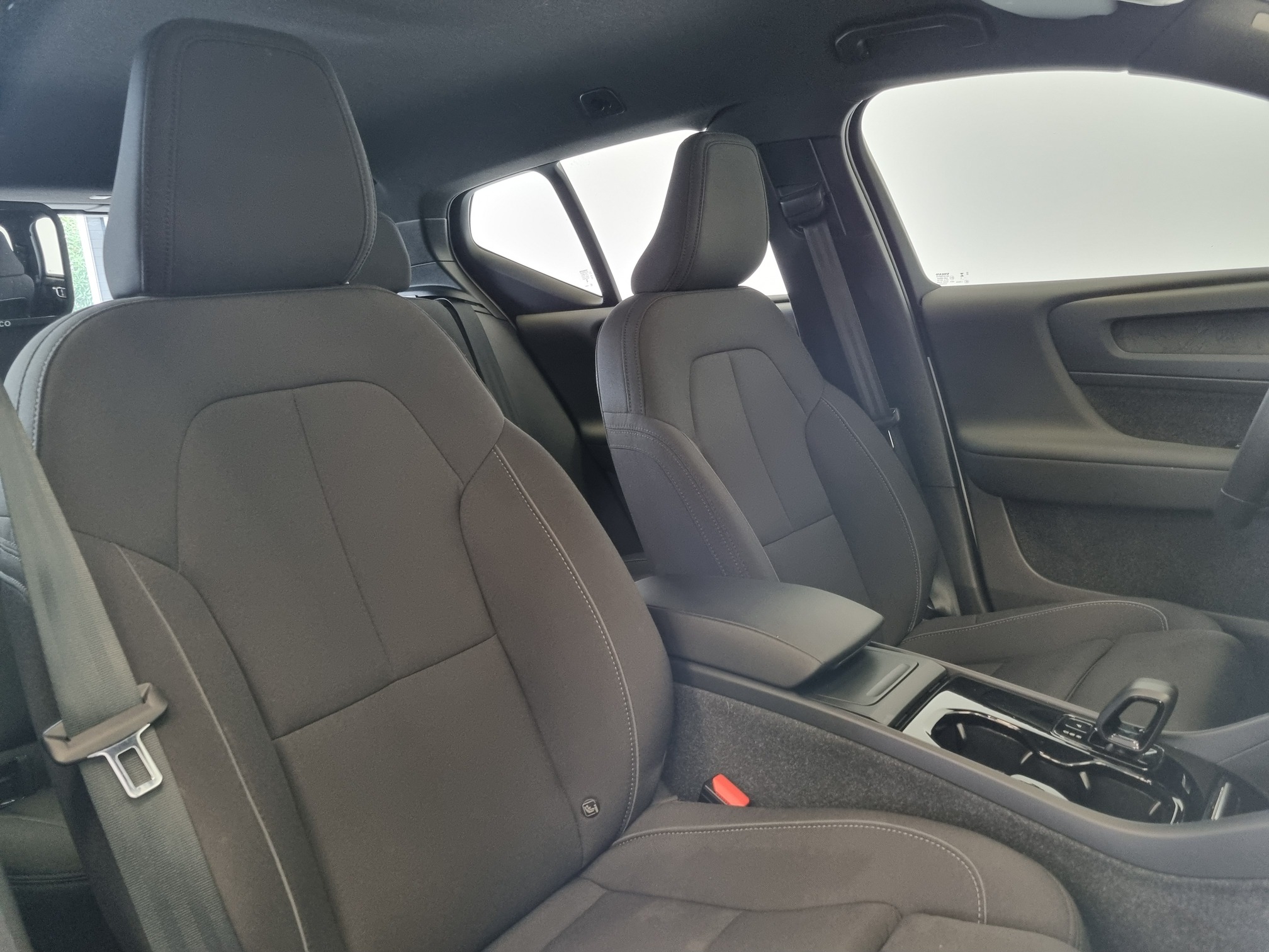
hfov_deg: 67.3
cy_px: 476
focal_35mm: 26
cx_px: 634
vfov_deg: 53.1
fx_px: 953
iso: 500
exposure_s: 1/40
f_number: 1.8
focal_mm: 5.4
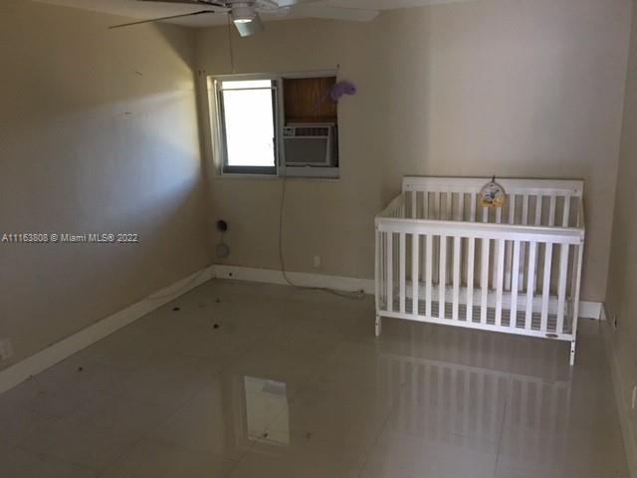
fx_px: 534
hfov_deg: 61.7
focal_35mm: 29
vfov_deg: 48.2
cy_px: 239
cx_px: 318
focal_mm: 4.15
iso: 64
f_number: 2.2
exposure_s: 1/4
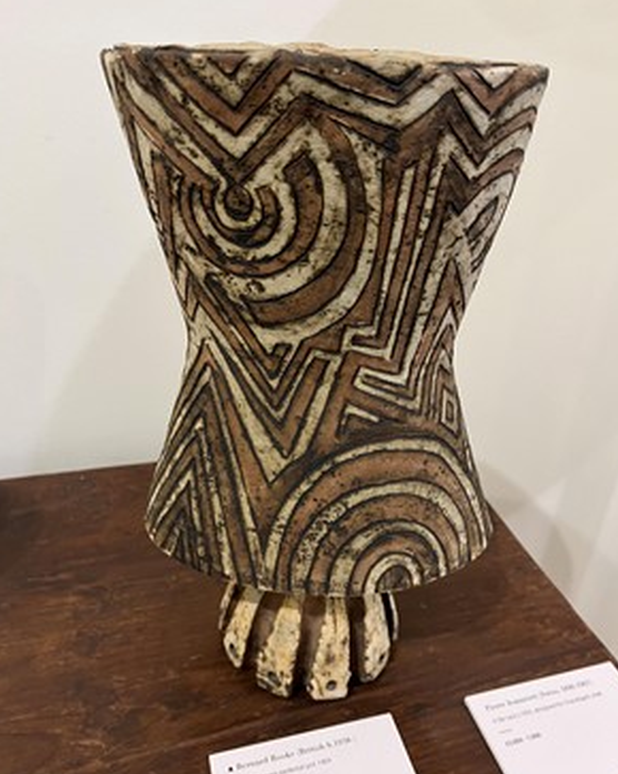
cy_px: 401
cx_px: 313
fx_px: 641
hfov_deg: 51.5
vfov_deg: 62.2
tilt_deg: -31.0
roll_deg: -4.2
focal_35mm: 28
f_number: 1.6
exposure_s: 1/50
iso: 250
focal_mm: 5.1
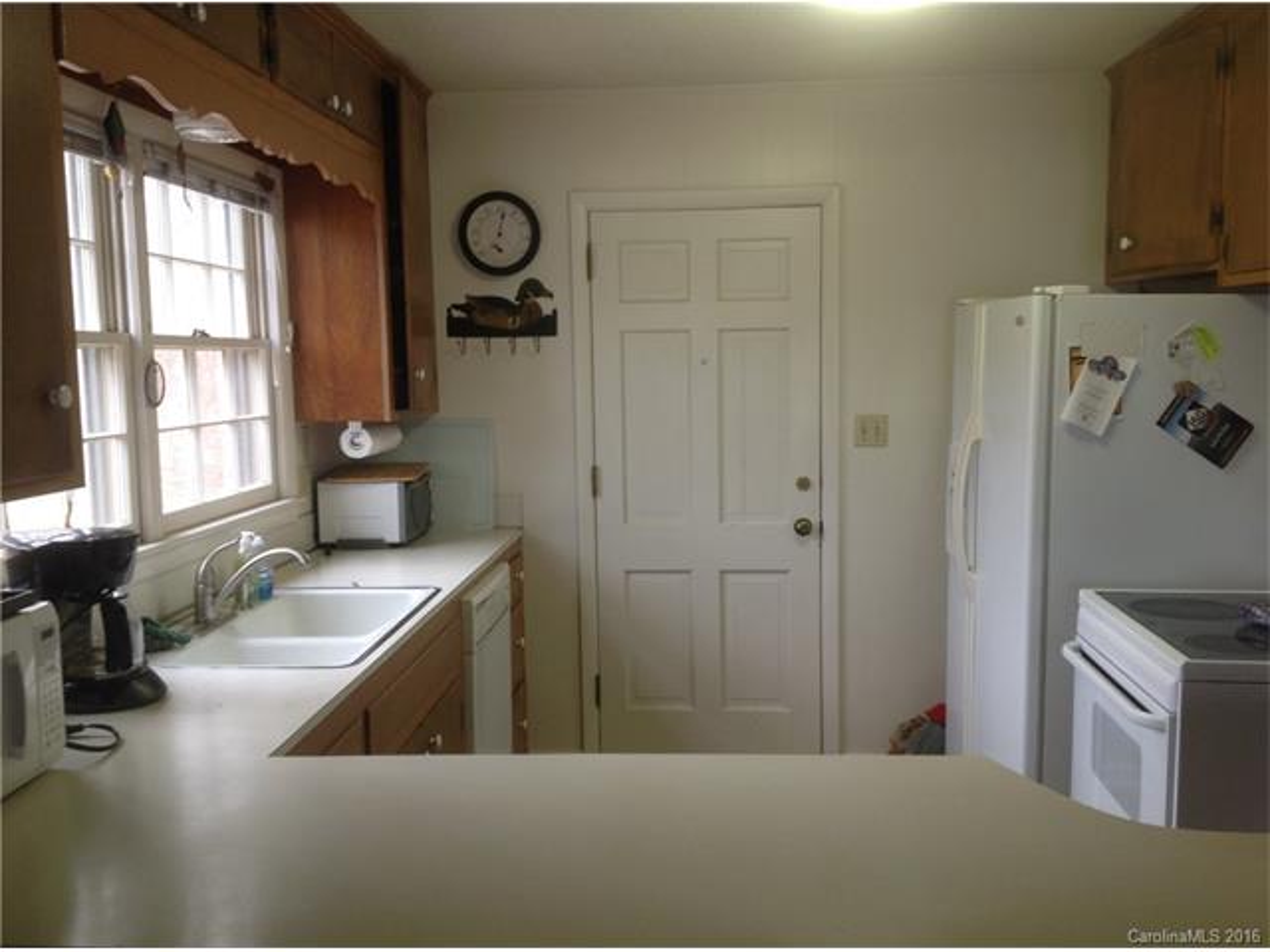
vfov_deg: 40.7
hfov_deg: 52.6
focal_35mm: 35
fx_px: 1284
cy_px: 476
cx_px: 635
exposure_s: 1/20
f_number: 2.4
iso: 50
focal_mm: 4.28
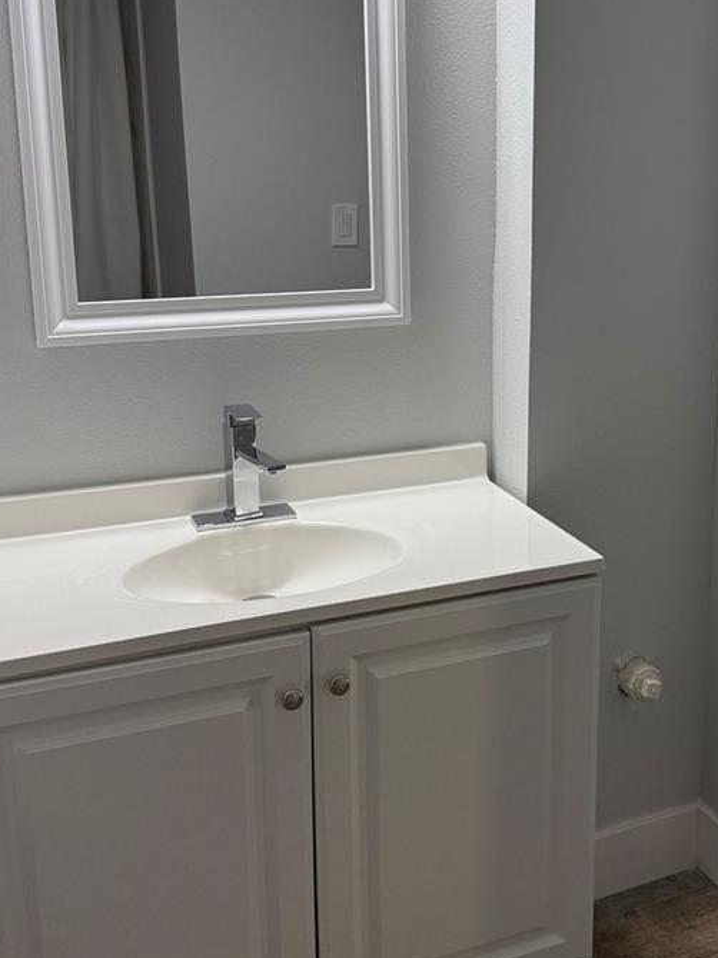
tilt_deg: -11.4
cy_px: 393
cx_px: 529
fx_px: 1190
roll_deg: -0.2
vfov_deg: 43.7
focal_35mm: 43
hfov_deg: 33.0
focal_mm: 6.76
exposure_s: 1/199
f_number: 1.78
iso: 200
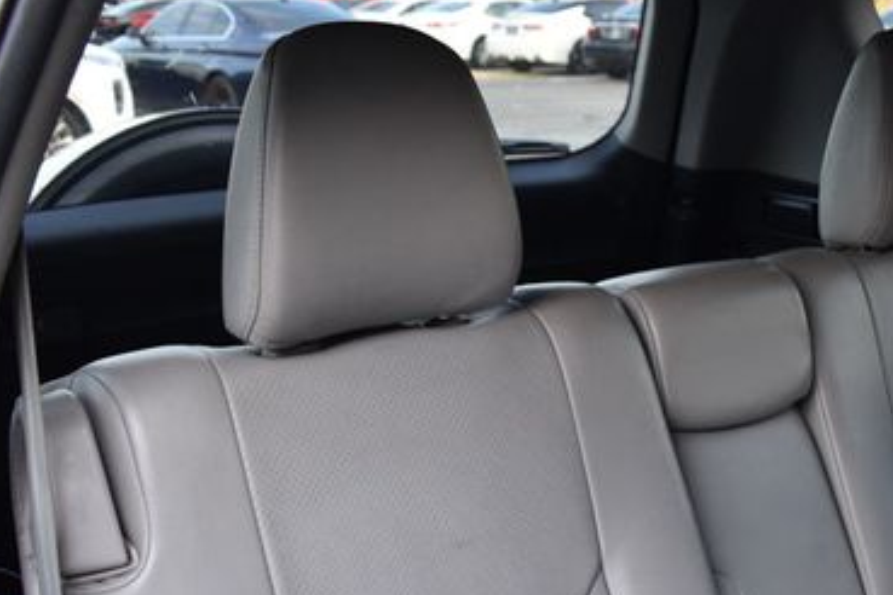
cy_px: 464
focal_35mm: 52
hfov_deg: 37.3
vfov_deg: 25.6
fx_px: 1290
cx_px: 663
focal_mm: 20
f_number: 4.5
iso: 400
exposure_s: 1/80
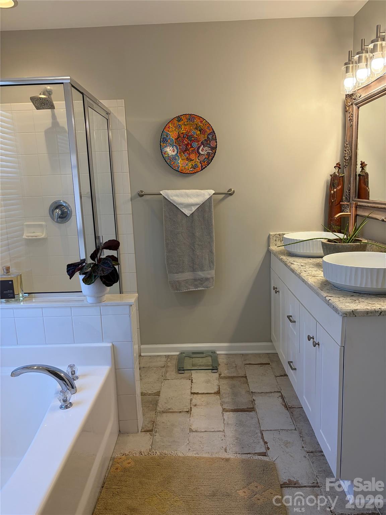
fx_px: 387
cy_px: 258
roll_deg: +2.0
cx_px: 193
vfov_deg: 67.3
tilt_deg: -10.6
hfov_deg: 53.1
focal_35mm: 26
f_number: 1.6
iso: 64
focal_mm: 5.96
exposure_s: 1/120
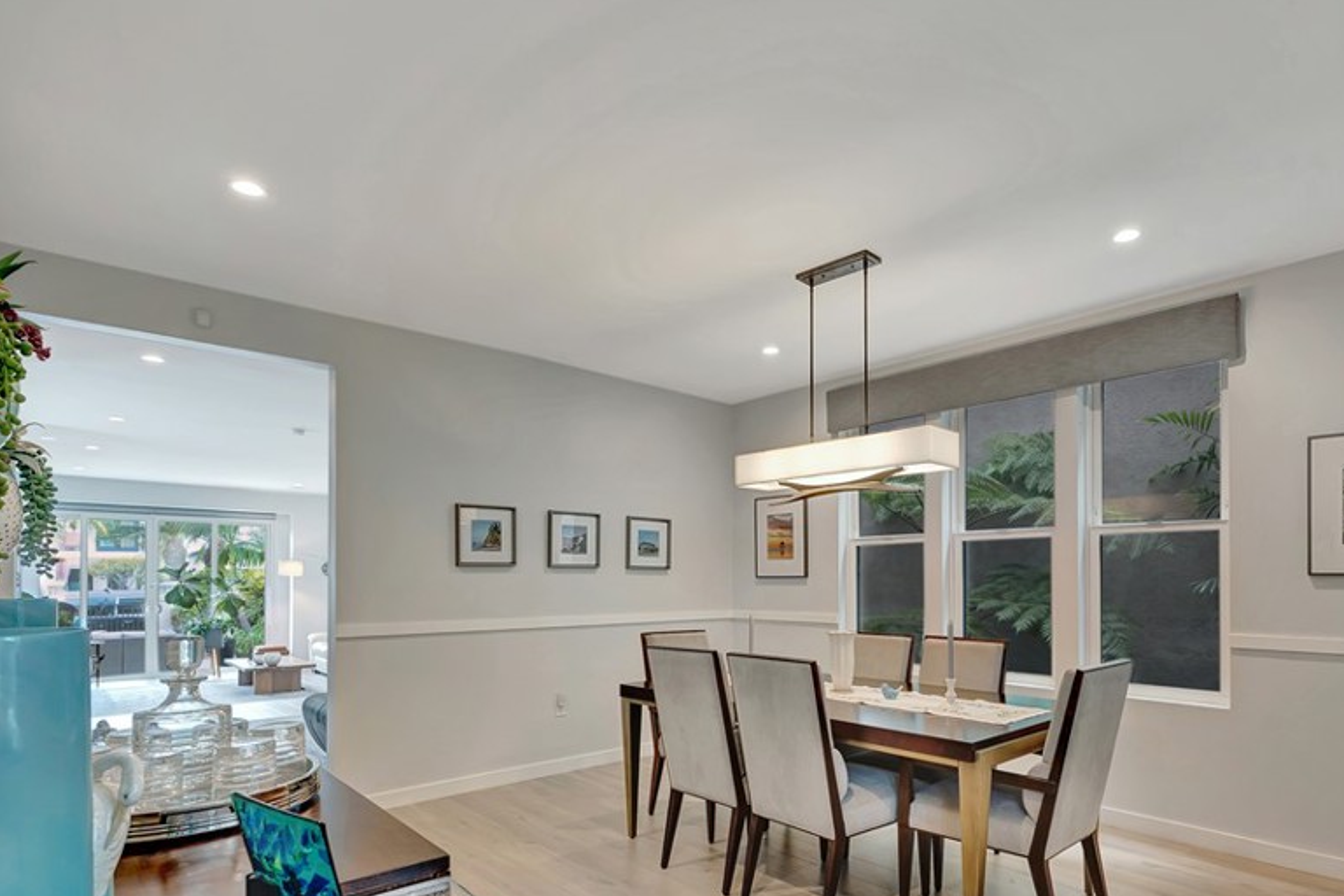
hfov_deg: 83.6
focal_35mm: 20
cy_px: 557
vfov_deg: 61.1
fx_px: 747
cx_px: 752
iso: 100
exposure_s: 1/8
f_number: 5.6
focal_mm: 10
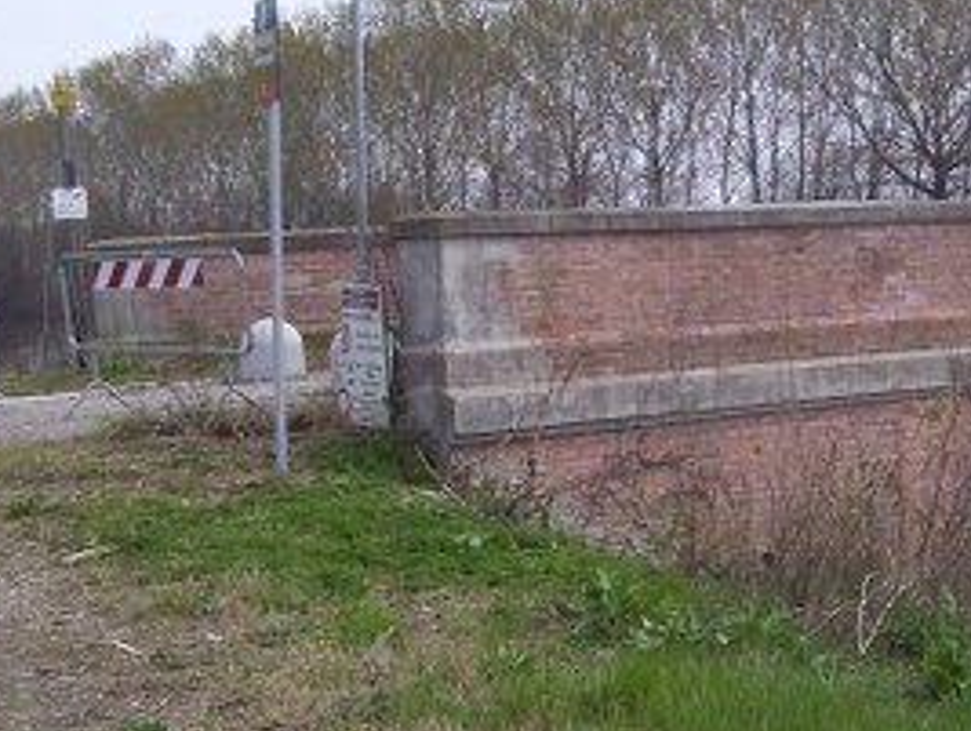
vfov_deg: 17.2
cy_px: 360
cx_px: 702
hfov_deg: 22.6
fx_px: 2416
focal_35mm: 86
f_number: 4.8
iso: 80
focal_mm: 6
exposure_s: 1/500
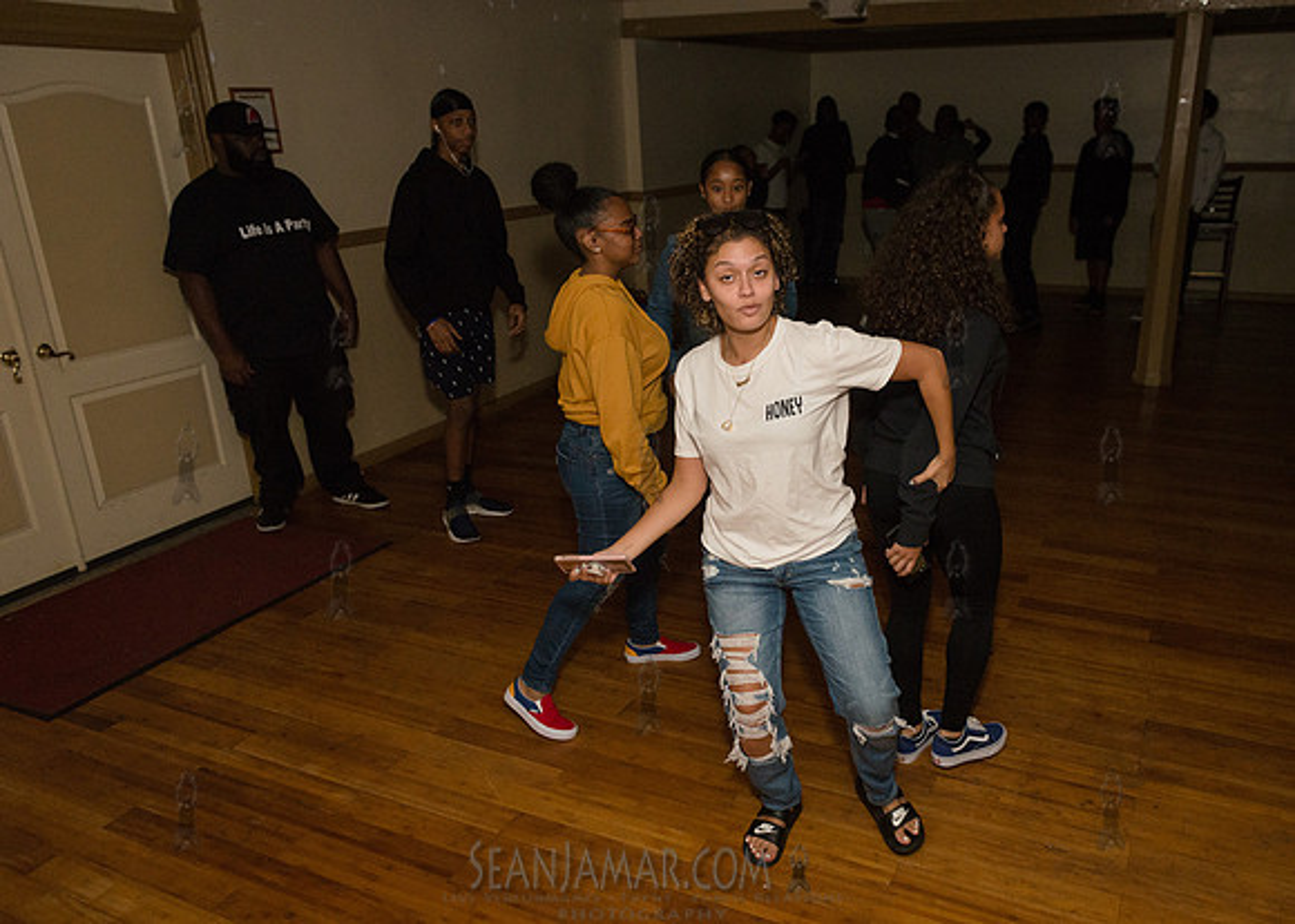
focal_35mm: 27
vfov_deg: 49.6
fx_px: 999
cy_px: 483
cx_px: 749
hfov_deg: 65.5
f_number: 3.5
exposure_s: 1/320
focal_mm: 24
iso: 2500
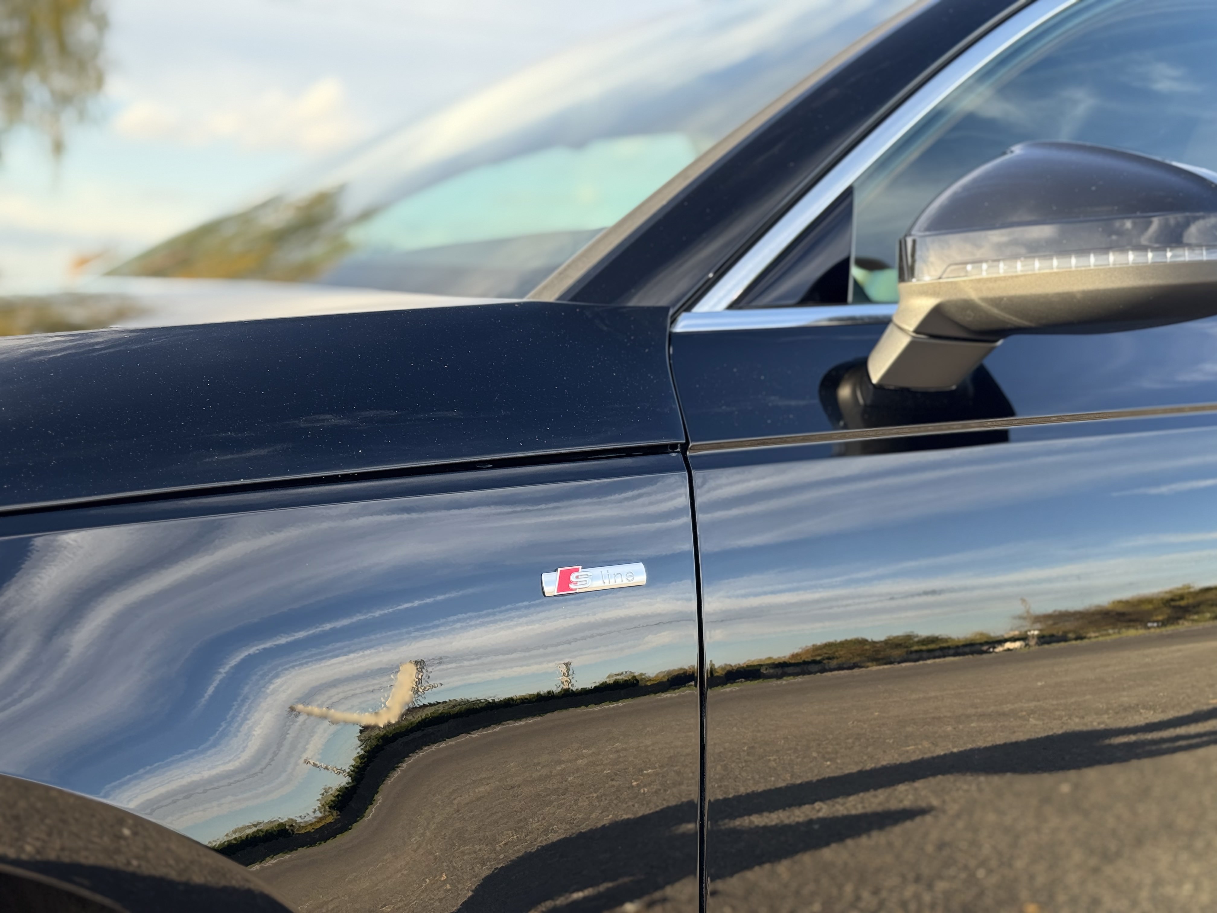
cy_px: 456
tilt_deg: -4.9
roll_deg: -1.2
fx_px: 1688
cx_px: 608
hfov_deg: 39.7
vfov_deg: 30.3
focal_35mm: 48
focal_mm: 6.76
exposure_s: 1/269
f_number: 1.78
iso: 64
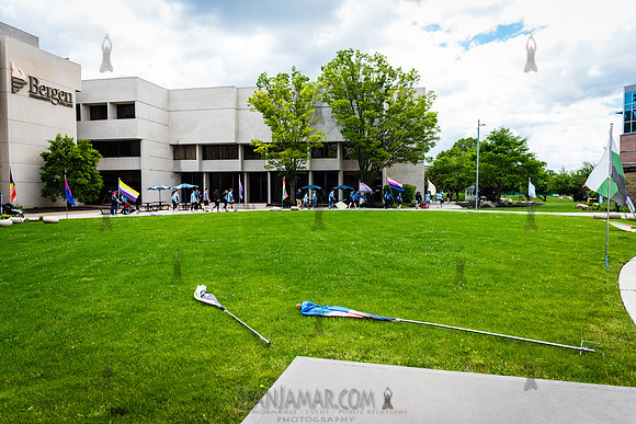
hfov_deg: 72.6
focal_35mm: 24
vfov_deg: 52.2
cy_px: 212
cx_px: 318
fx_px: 433
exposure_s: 1/800
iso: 400
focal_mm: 24
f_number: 4.5
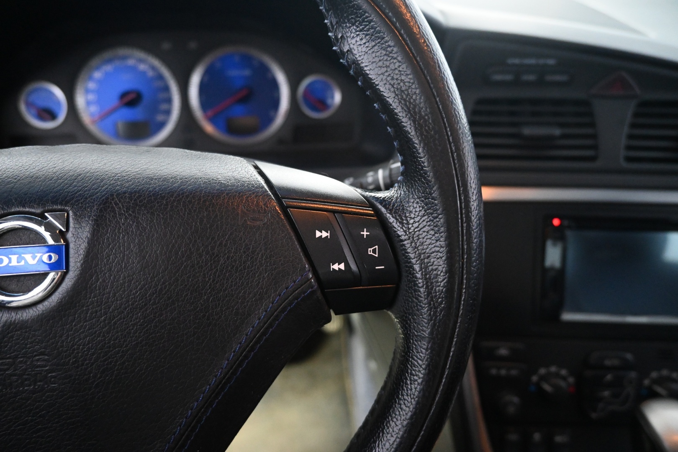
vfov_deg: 53.1
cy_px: 226
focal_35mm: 24
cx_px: 339
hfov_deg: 73.7
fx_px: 452
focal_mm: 16
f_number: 3.5
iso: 4000
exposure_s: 1/50
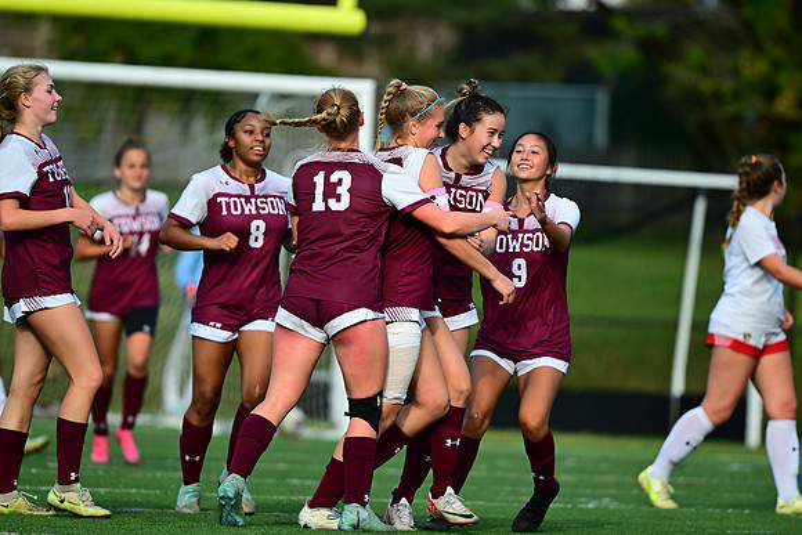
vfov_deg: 2.8
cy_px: 268
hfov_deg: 4.1
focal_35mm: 500
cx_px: 401
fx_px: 11141
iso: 900
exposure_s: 1/2000
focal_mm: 500
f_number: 5.6
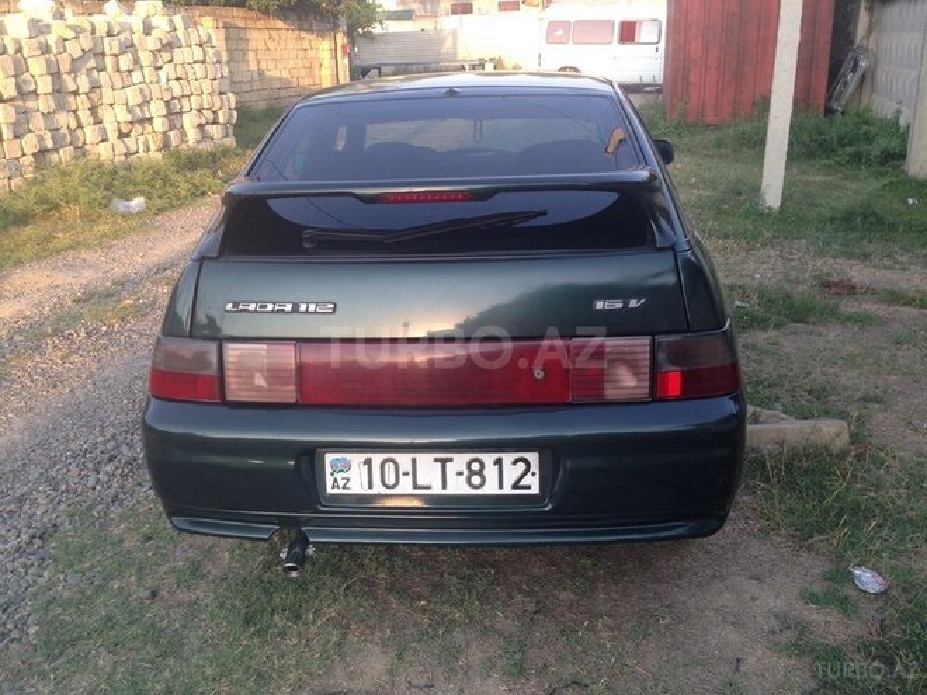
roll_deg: +1.4
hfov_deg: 55.4
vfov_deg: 42.9
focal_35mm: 33
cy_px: 348
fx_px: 884
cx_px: 464
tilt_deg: -17.5
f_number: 2.4
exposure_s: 1/131
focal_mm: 4.12
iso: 50
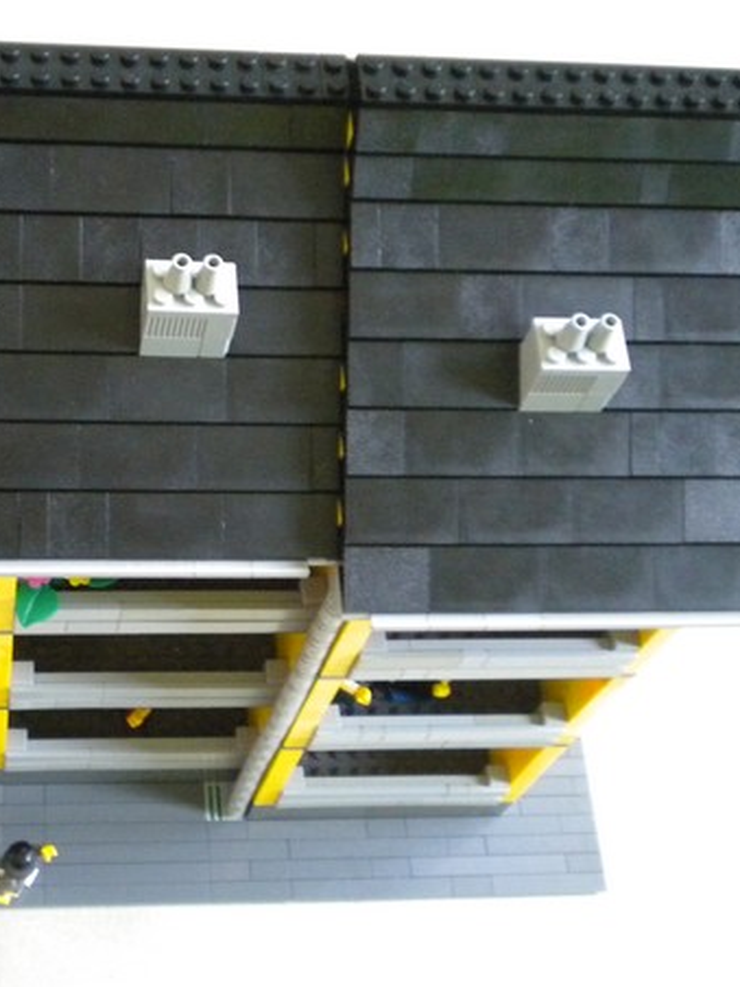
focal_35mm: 58
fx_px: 1653
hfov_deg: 25.0
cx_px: 196
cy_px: 472
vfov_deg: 33.2
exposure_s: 1/24
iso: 800
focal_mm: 7.4
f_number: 3.5
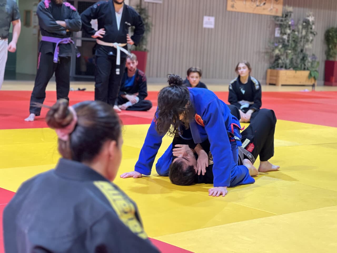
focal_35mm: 77
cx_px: 168
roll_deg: -3.3
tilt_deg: -5.6
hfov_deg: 25.3
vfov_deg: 19.1
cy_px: 126
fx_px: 750
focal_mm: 9
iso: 400
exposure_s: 1/33
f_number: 2.8
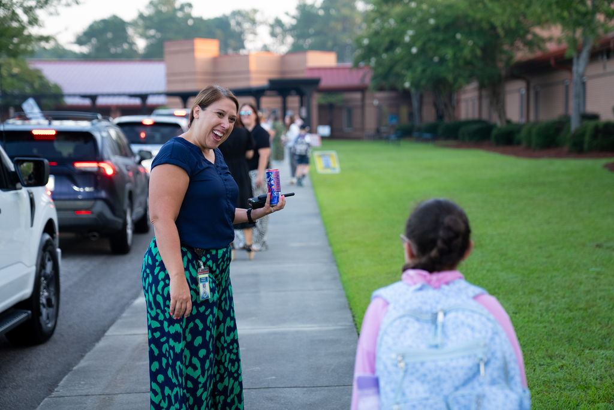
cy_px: 205
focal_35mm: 70
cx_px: 307
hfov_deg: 28.8
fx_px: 1195
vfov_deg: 19.5
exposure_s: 1/160
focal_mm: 70
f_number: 2.8
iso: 400
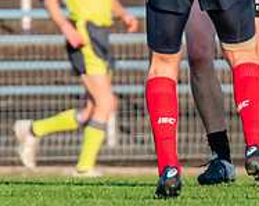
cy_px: -11
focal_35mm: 2659
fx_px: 20350
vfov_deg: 0.6
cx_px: 500
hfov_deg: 0.7
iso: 800
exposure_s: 1/1600
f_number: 6.3
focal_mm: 420
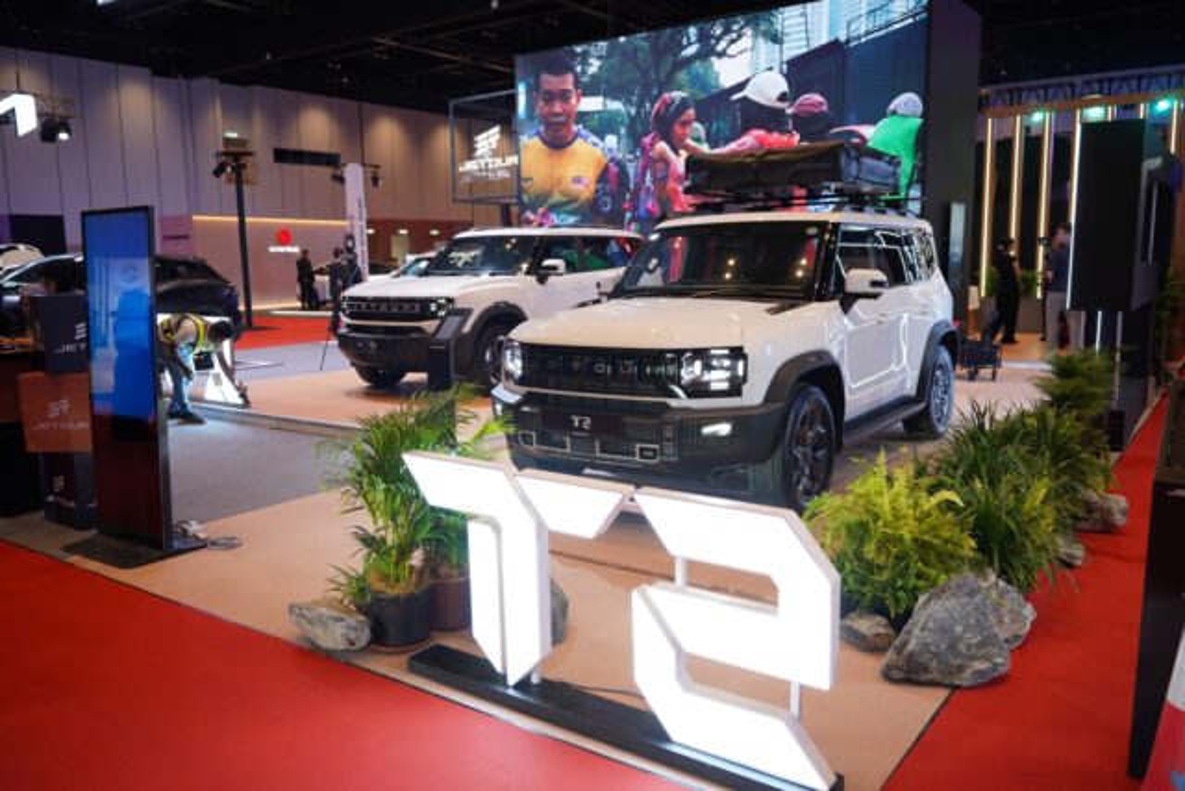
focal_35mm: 28
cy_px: 396
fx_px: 922
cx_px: 592
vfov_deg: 46.4
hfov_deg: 65.5
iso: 640
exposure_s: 1/160
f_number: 2.8
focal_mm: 28
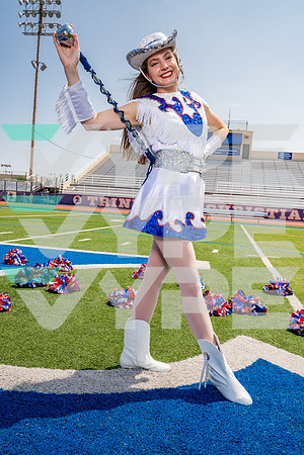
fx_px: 418
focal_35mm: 33
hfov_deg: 40.0
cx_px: 152
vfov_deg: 57.2
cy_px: 228
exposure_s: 1/250
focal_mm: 33
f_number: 11
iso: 200
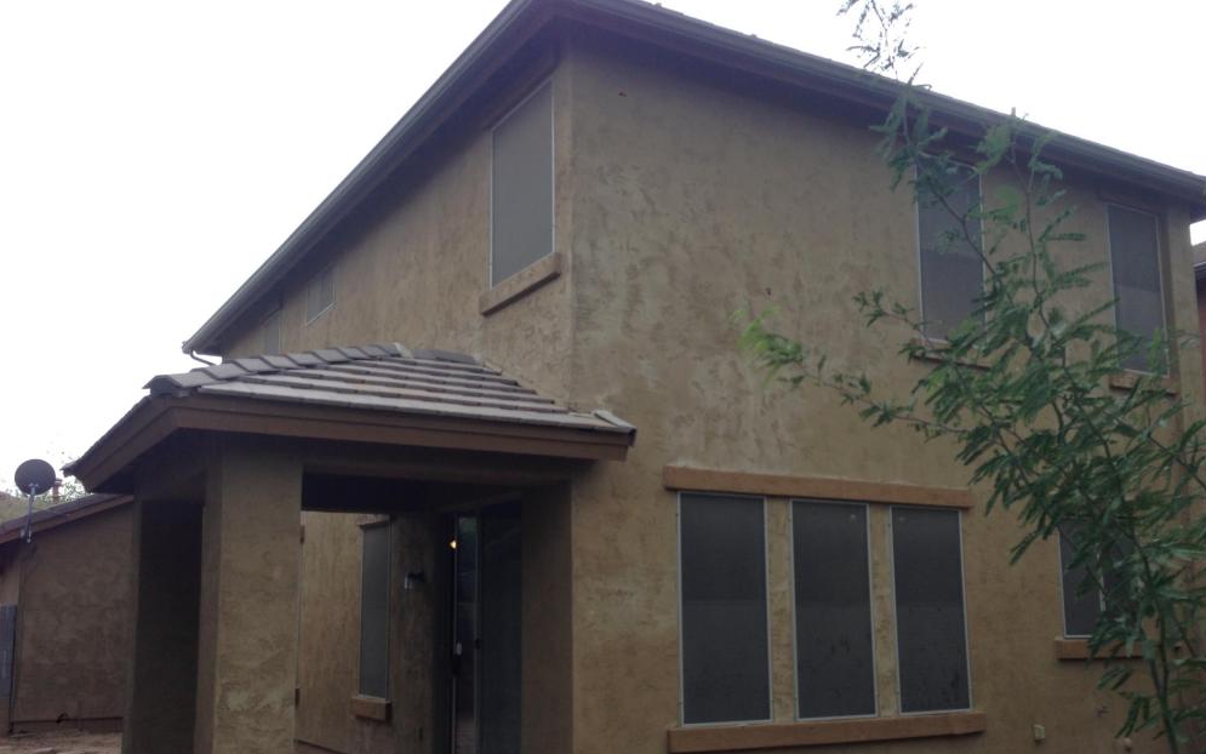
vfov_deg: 35.2
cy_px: 446
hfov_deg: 54.0
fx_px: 1183
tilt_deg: +8.1
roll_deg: -1.0
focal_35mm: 36
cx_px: 618
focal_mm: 4.12
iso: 50
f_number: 2.4
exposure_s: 1/274
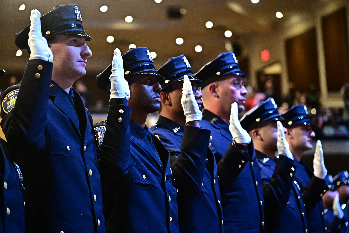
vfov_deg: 11.4
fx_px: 1163
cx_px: 174
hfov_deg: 17.1
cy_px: 116
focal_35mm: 120
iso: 4500
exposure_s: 1/125
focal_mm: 120
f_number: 4
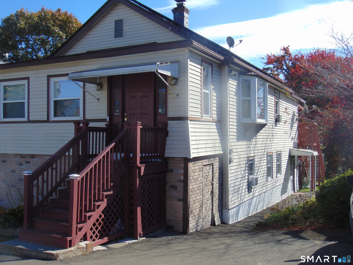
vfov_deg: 36.8
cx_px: 176
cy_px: 132
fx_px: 398
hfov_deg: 47.9
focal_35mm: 39
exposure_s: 1/800
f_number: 3.3
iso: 80
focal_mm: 6.9
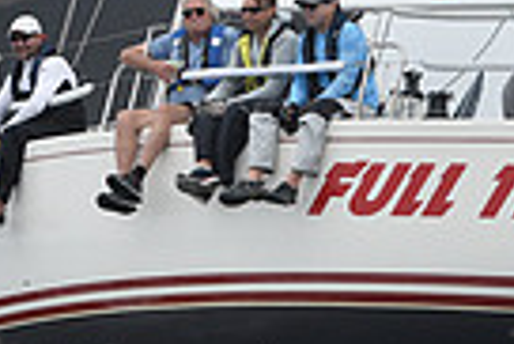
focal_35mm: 298
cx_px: 317
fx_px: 4259
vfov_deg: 4.6
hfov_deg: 6.9
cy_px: 161
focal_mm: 70
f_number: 9
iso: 250
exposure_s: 1/800
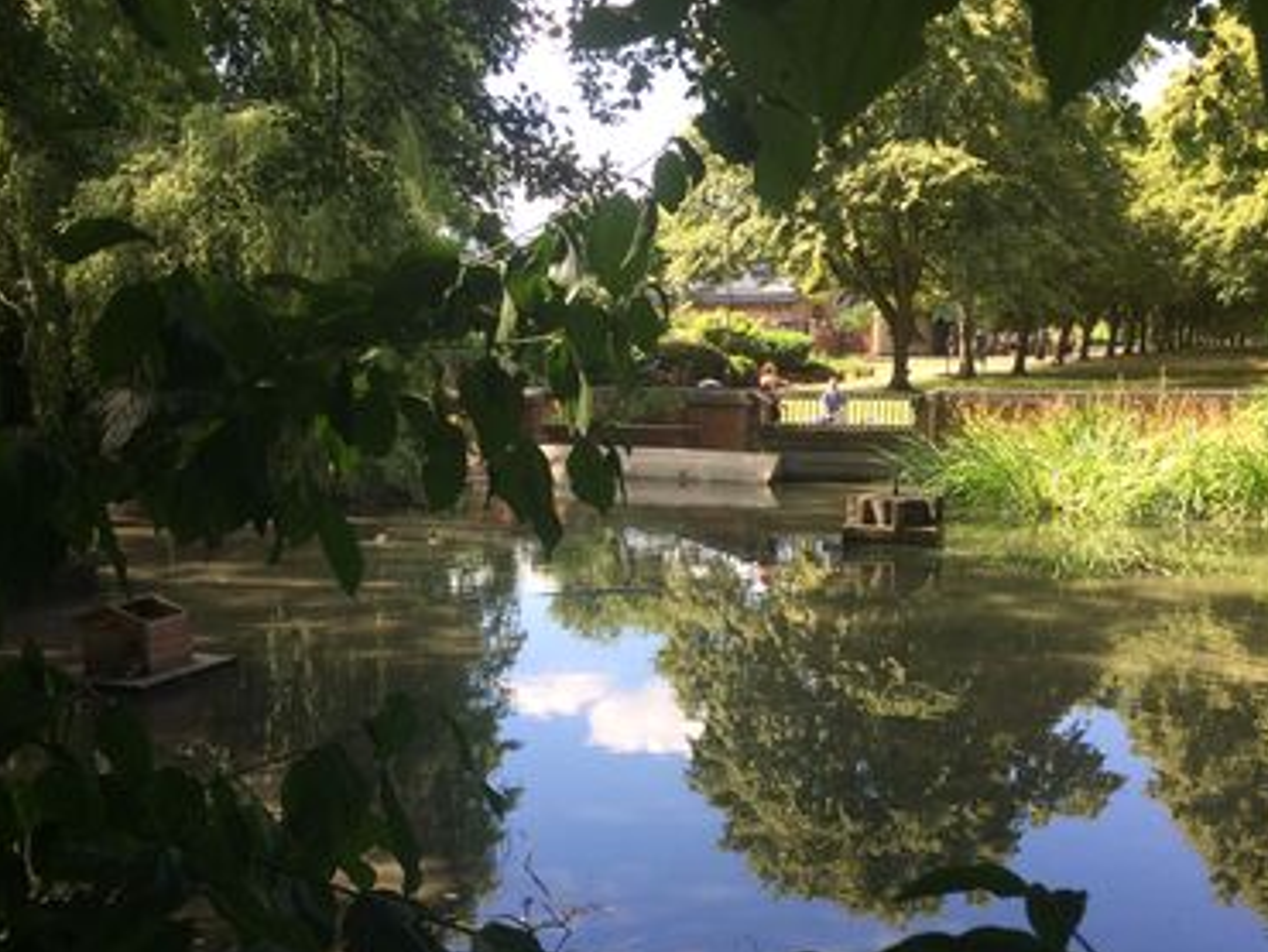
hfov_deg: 52.5
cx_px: 701
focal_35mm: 35
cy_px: 550
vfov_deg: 40.6
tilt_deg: -8.8
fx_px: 1283
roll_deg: -1.0
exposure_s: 1/302
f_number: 2.2
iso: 32
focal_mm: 4.15
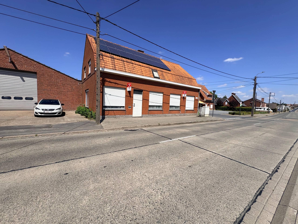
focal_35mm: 14
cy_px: 112
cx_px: 149
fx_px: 121
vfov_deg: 85.7
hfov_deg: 102.1
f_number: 2.2
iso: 50
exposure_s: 1/3106
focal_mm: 2.22
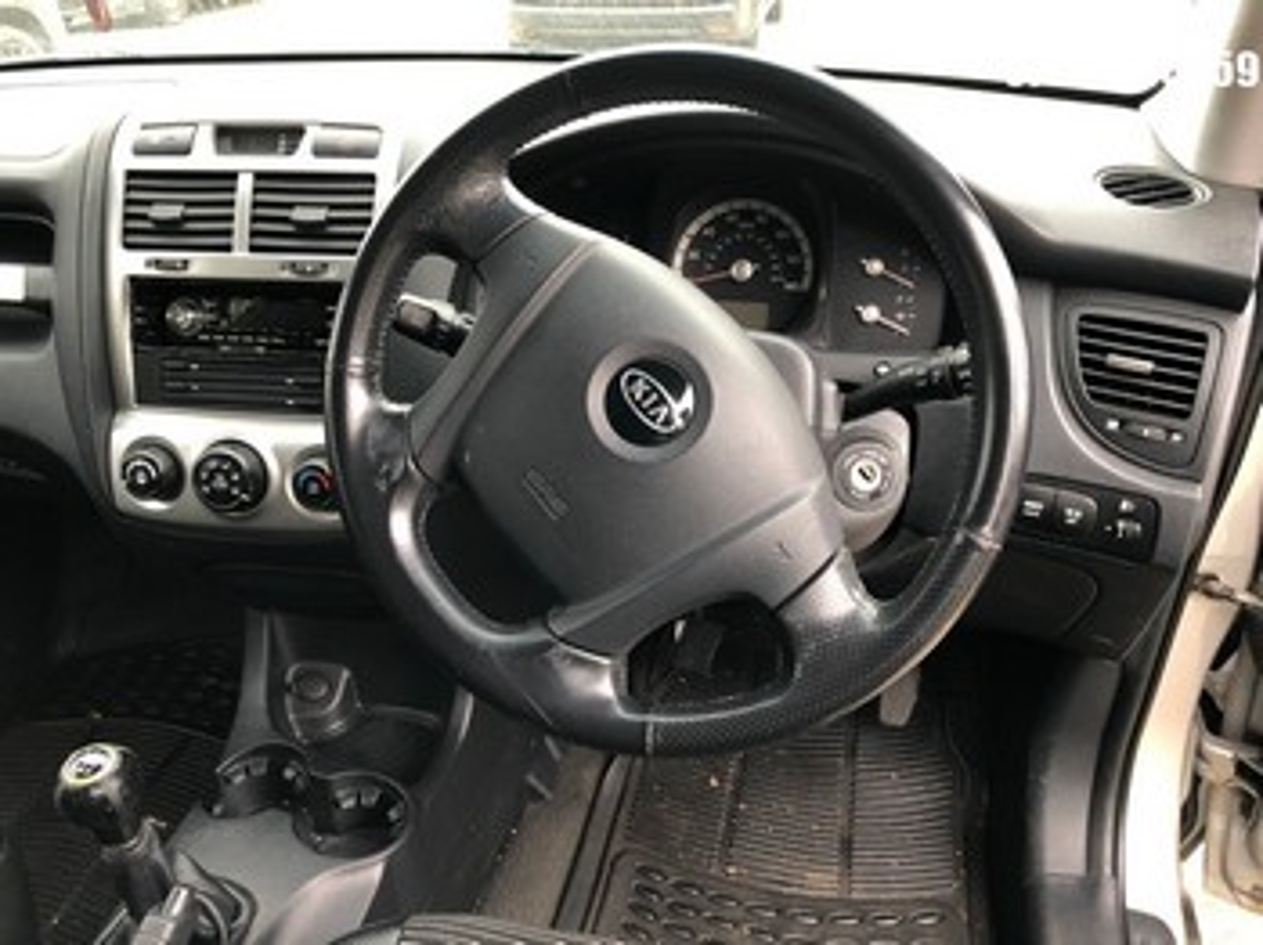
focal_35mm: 28
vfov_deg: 49.7
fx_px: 1021
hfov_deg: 63.5
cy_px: 472
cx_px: 632
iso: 40
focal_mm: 4
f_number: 1.8
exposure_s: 1/30
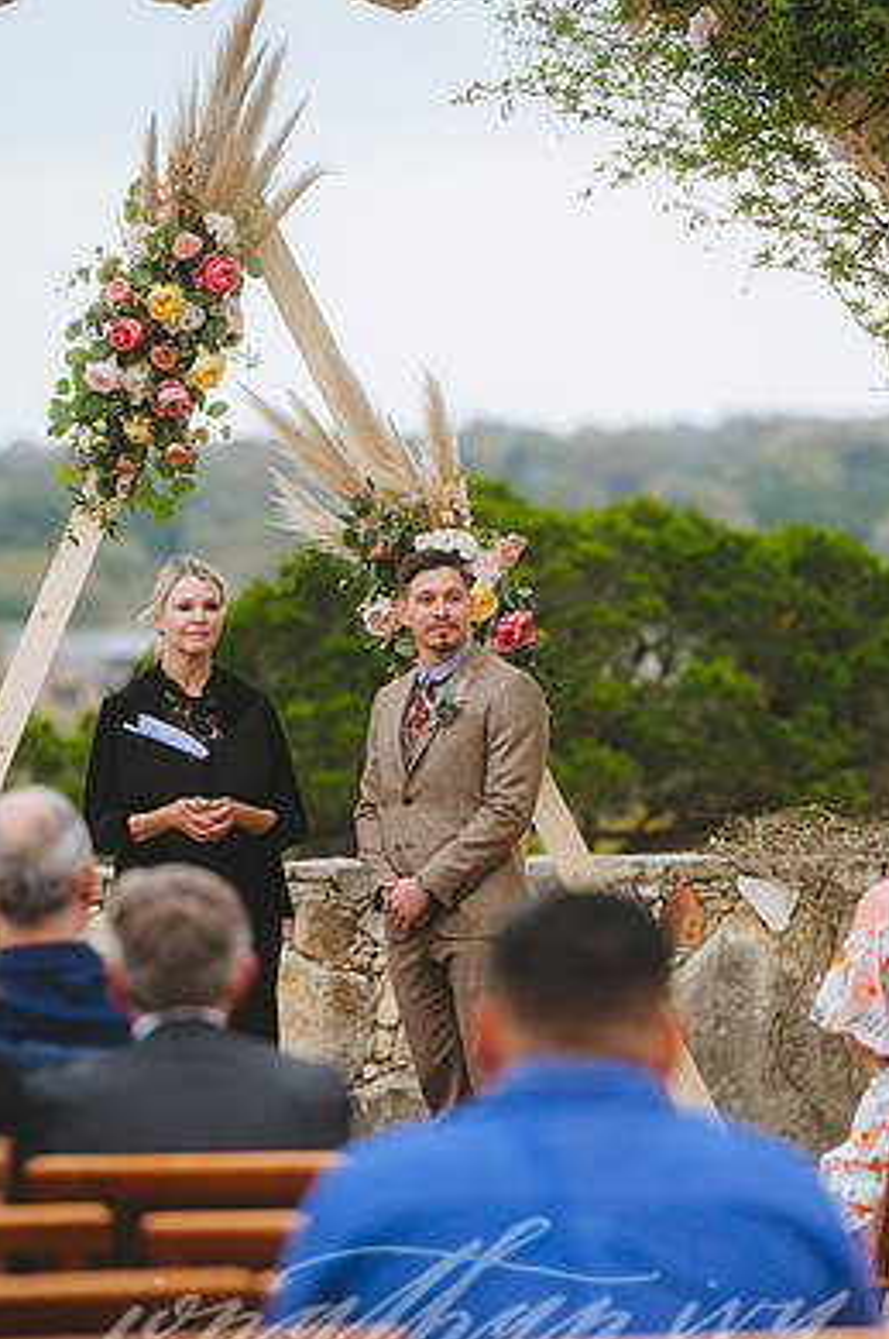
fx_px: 8579
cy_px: 687
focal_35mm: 231
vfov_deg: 8.9
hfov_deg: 5.9
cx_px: 448
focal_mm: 200
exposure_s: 1/640
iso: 500
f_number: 2.8
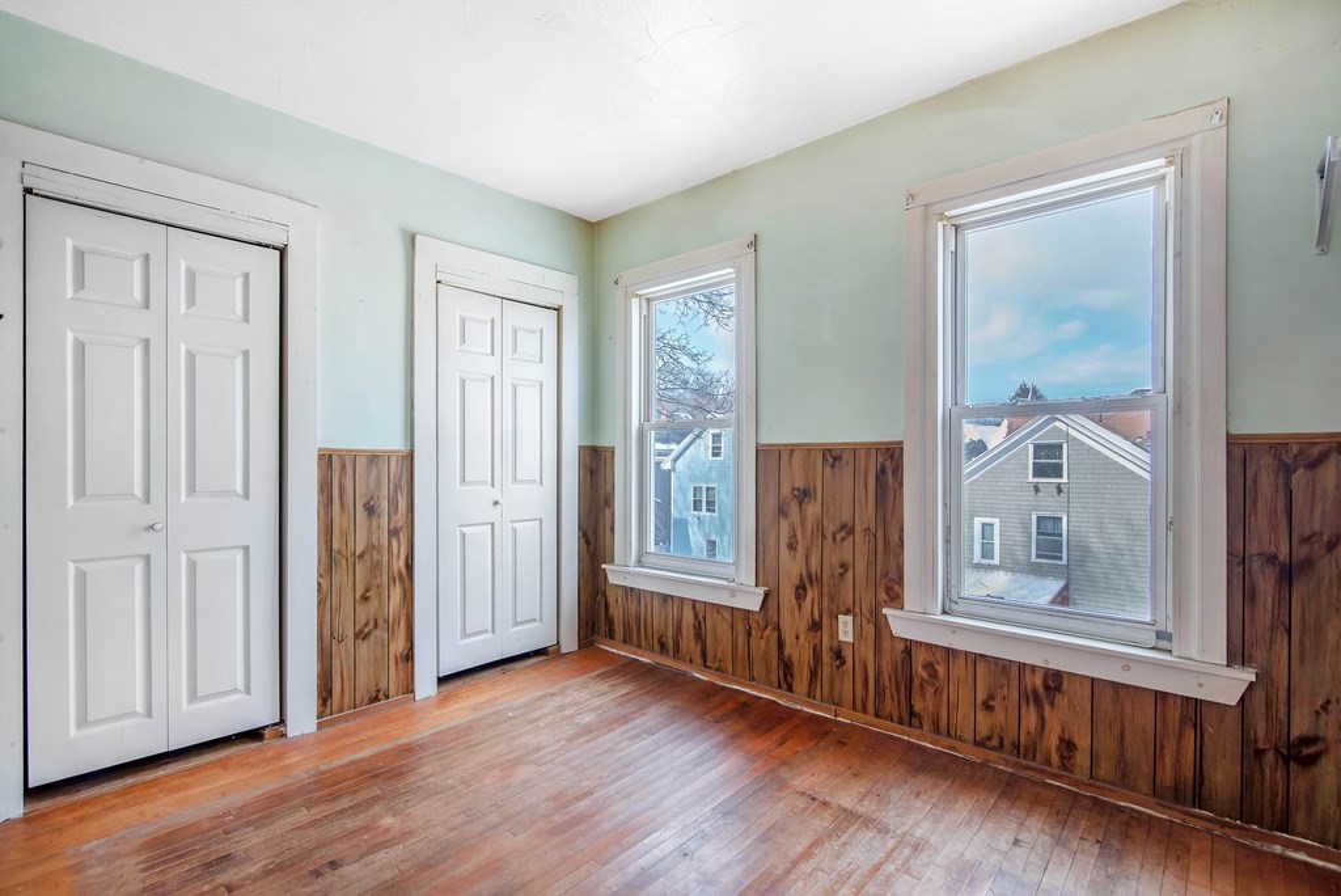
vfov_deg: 73.8
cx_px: 670
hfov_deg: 96.7
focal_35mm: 16
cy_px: 448
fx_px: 596
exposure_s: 1/125
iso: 110
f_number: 5.6
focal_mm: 16
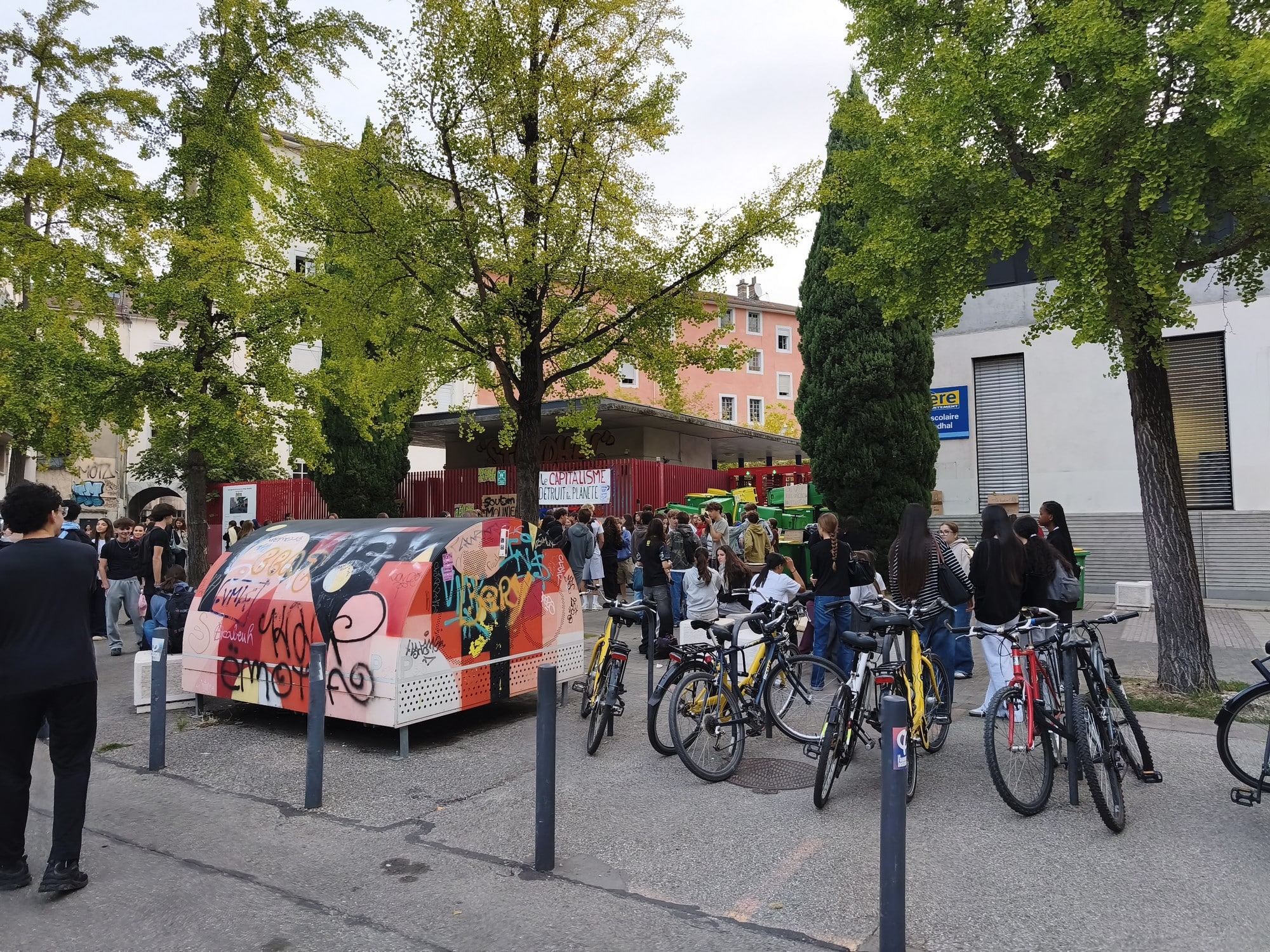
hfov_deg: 73.9
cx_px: 635
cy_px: 476
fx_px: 844
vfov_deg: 58.9
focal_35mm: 23
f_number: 1.7
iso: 160
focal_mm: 6.06
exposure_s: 1/100
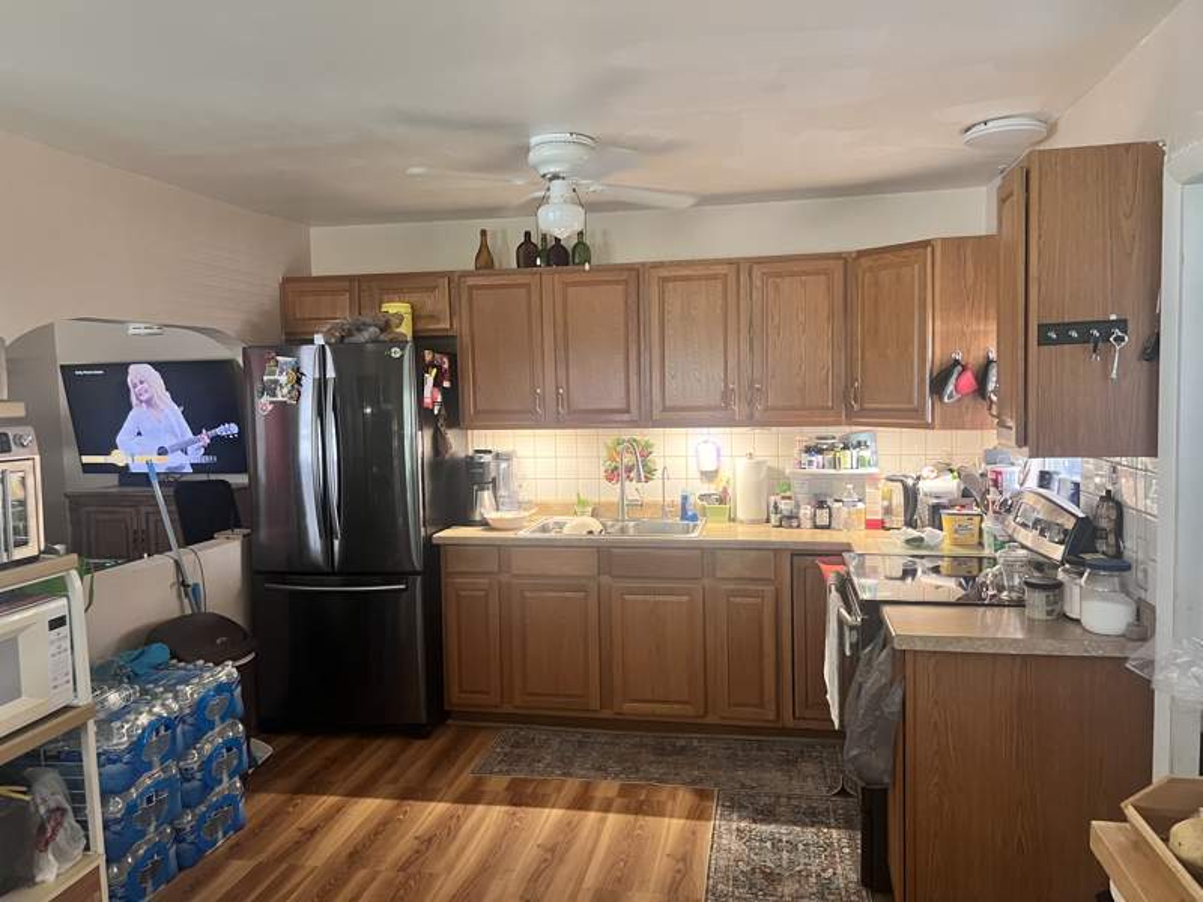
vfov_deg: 53.1
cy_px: 451
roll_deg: +0.9
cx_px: 602
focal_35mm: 26
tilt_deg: -4.8
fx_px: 904
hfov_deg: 67.3
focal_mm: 5.7
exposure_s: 1/60
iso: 320
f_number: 1.5
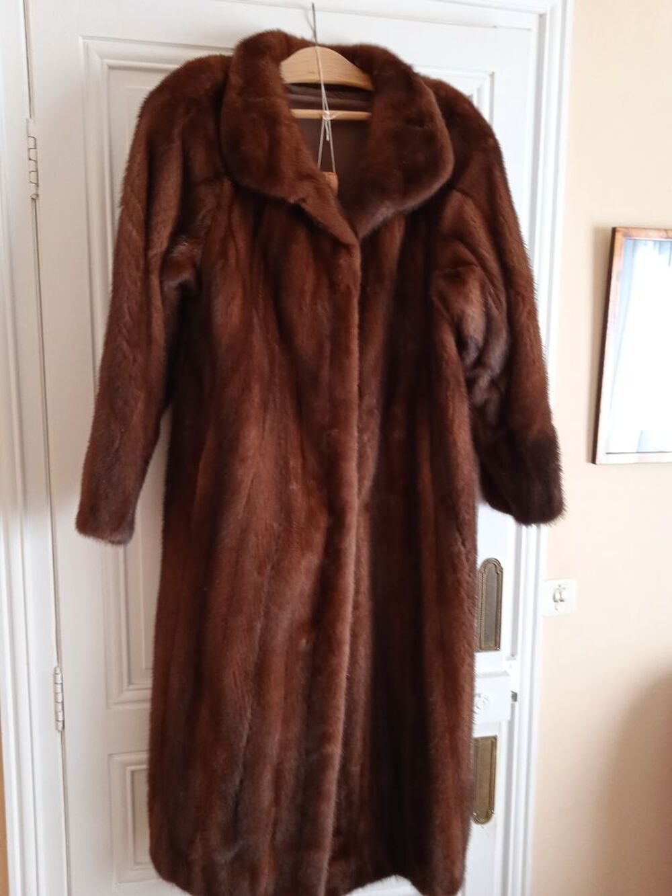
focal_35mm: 28
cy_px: 448
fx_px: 725
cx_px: 336
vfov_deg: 63.4
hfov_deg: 49.8
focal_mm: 3.43
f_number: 2.2
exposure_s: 1/33.3
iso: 229
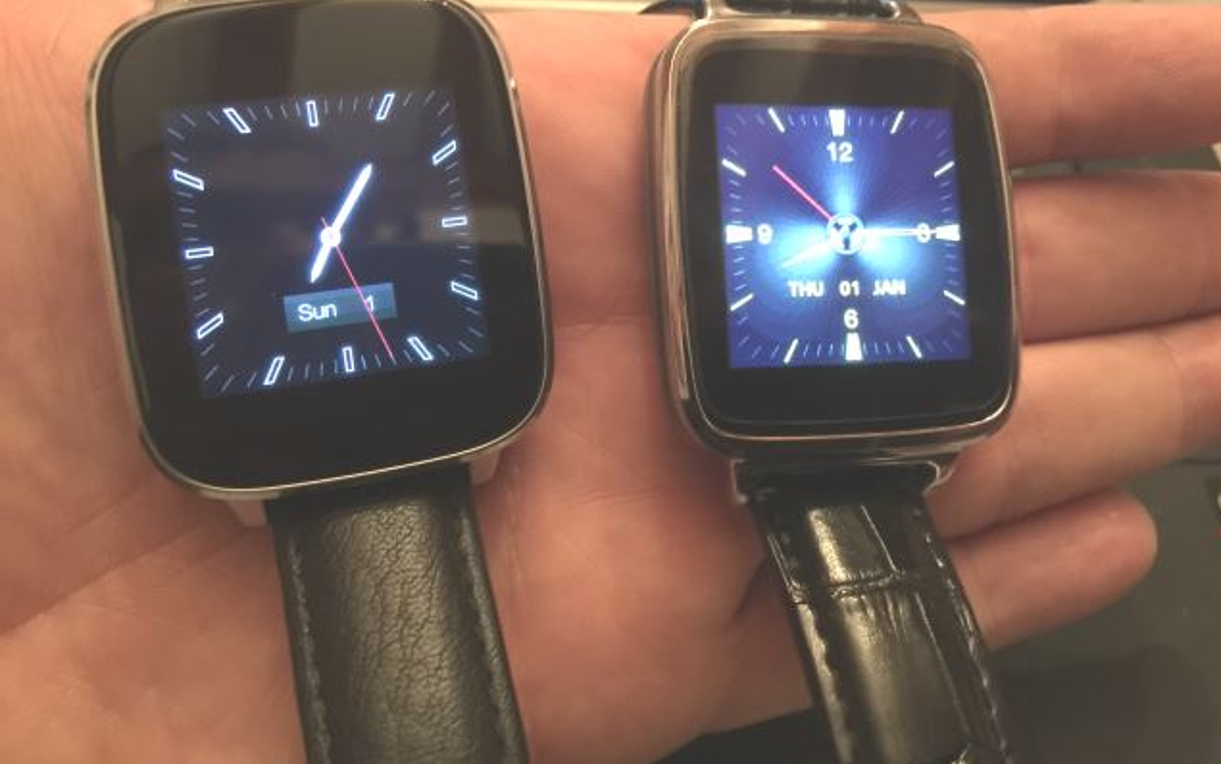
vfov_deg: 40.4
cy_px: 306
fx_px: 1032
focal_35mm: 31
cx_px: 613
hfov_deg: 61.2
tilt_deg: -50.6
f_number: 2.2
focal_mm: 4.15
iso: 200
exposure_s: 1/8
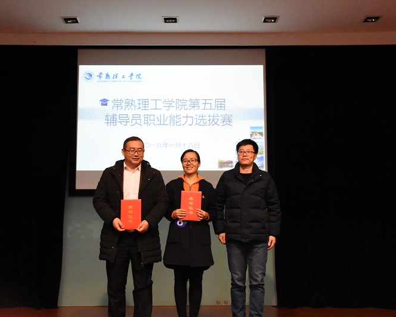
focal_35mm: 51
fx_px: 598
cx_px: 185
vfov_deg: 29.7
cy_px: 159
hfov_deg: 36.6
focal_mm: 30
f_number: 7.1
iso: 6400
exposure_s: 1/200
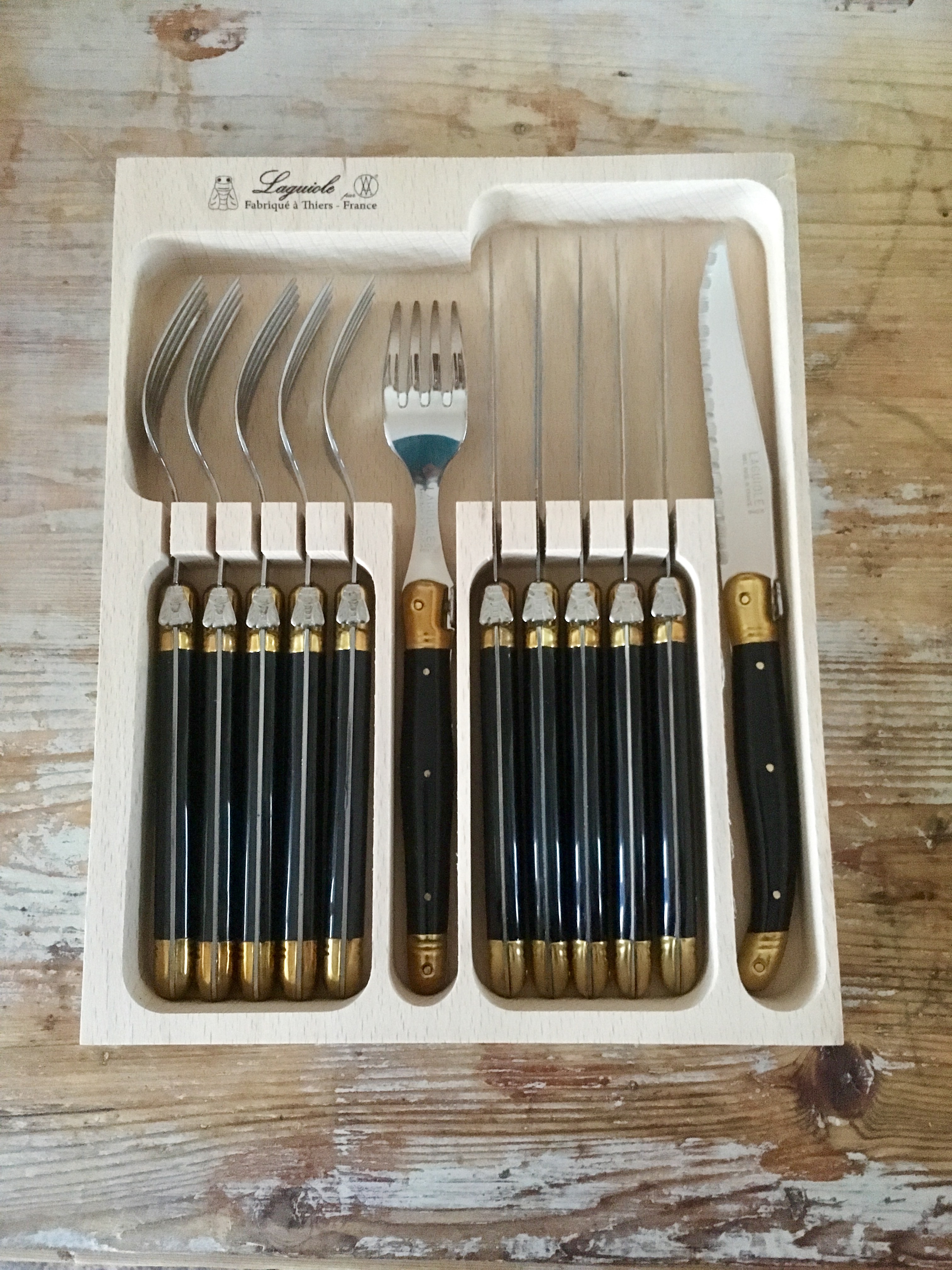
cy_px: 635
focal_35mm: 29
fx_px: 1063
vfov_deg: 61.7
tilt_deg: -82.1
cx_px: 476
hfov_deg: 48.2
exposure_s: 1/17
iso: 1000
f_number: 2.2
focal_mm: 4.15
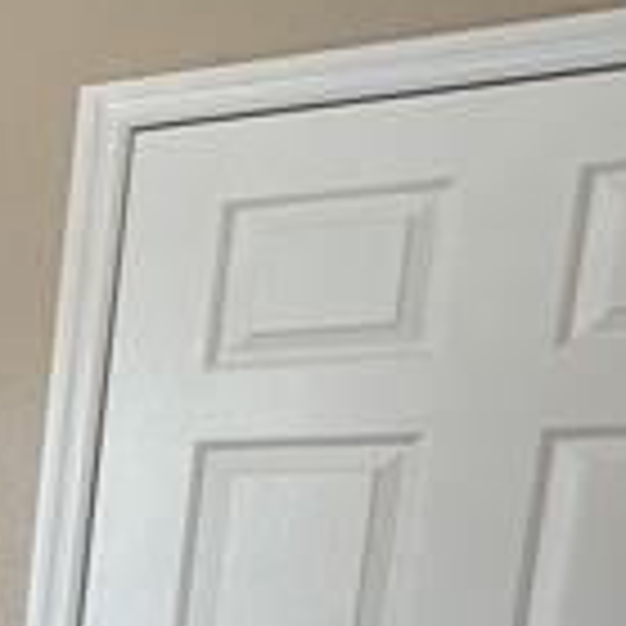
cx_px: -1189
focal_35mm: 91
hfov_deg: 11.7
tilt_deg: -10.9
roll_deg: +1.1
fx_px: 1862
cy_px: 878
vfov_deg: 17.5
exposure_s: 1/120
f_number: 2.2
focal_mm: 2.22
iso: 64
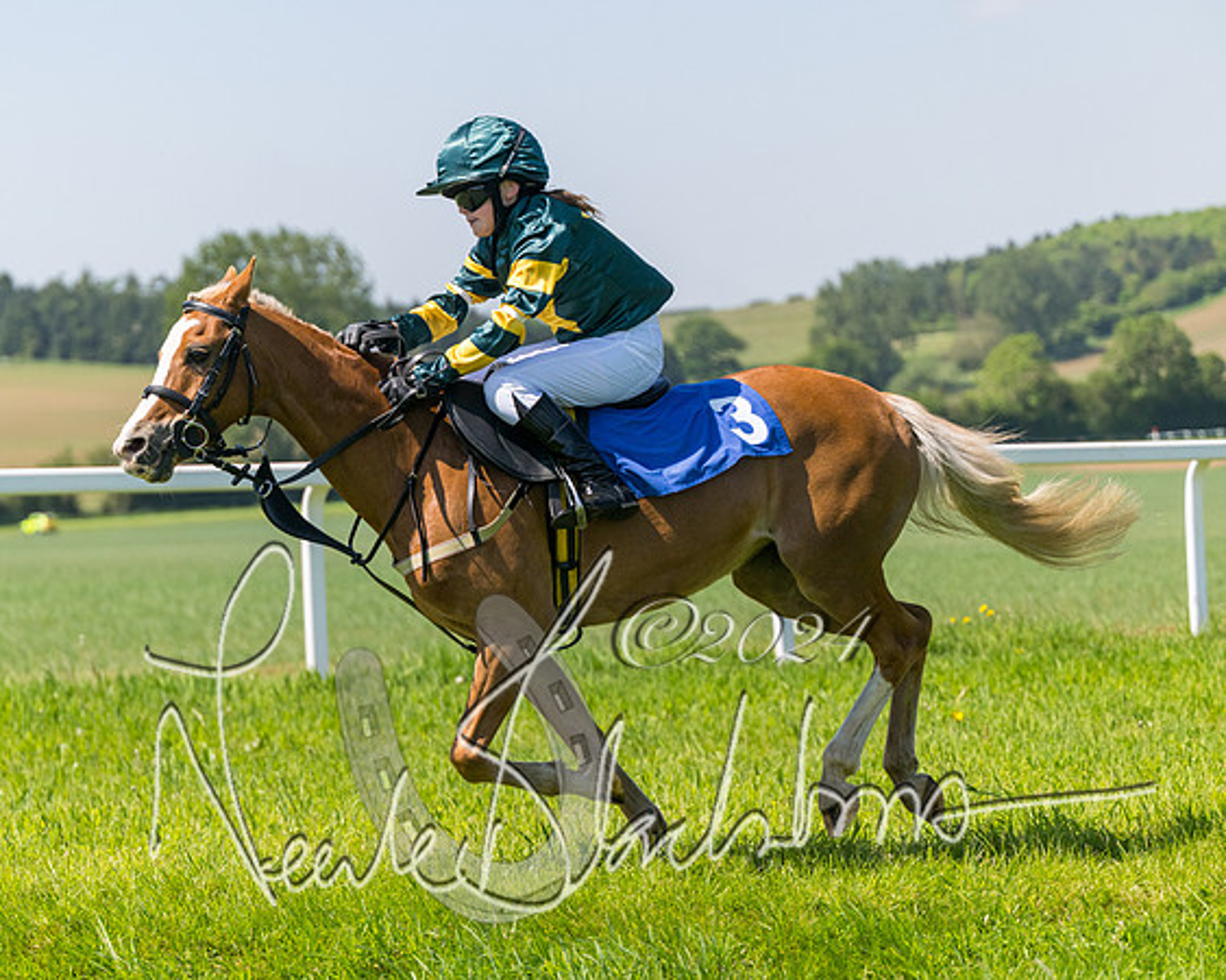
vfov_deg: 13.0
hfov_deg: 16.2
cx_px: 482
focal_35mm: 119
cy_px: 482
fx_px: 4301
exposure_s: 1/6400
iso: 400
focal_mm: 98
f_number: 4
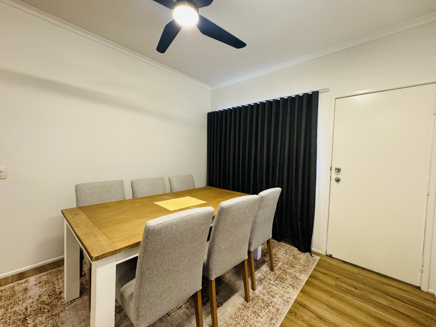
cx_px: 218
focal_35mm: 14
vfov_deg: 85.7
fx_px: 176
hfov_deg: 102.1
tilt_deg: -0.8
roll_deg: -3.1
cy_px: 164
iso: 200
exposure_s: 1/50
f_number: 2.2
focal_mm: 2.22
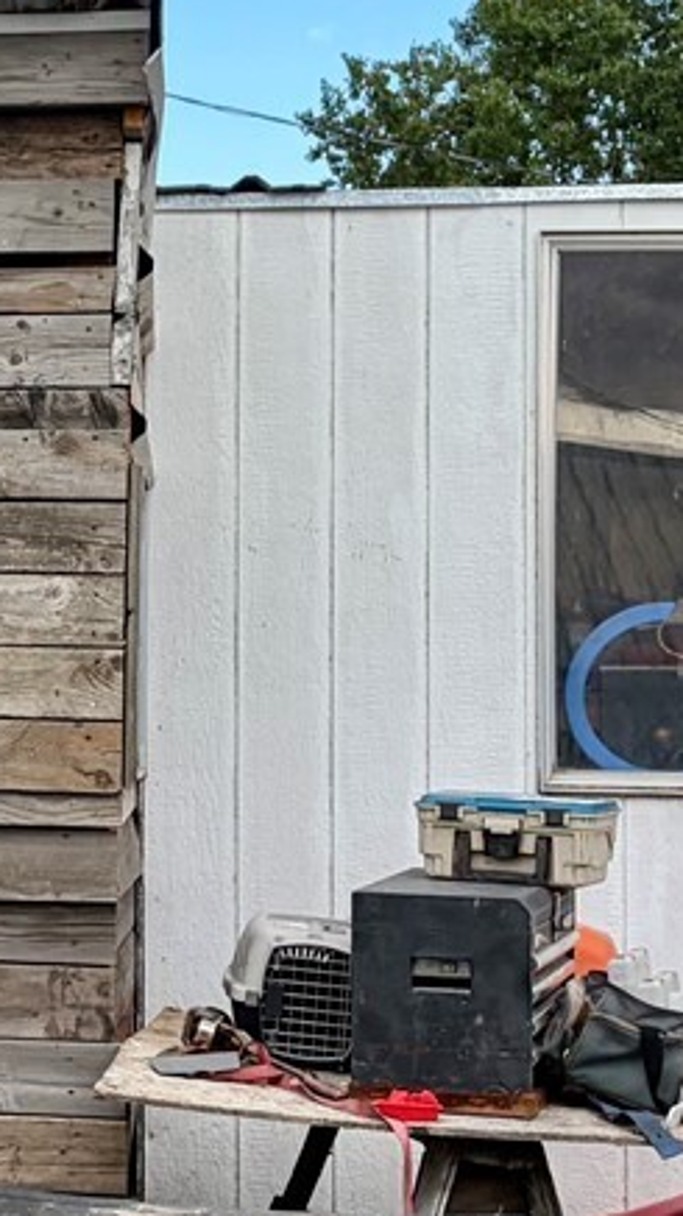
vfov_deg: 20.6
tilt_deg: +1.4
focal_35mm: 104
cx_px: -418
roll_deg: -0.6
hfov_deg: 11.1
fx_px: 3351
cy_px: 563
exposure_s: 1/1953
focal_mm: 5.96
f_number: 1.6
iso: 50
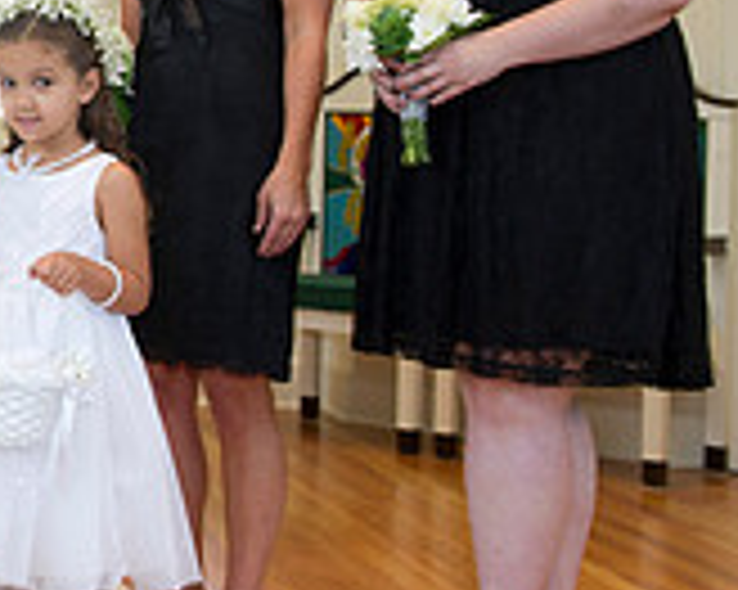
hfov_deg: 17.3
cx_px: -274
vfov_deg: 14.8
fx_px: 2248
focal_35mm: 103
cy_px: 41
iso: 800
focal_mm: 31
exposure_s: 1/125
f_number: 4
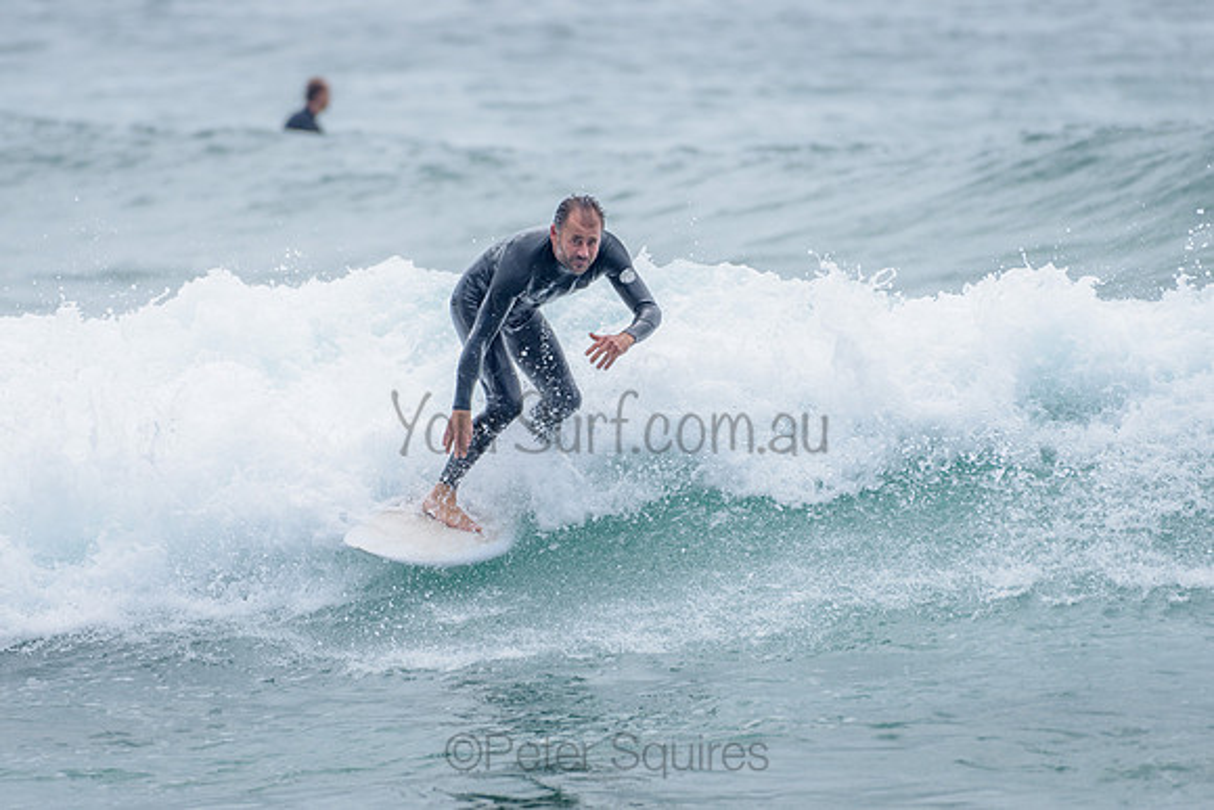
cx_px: 483
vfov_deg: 2.2
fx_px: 20679
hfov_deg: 3.4
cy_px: 480
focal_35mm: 613
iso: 220
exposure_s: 1/2000
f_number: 5.6
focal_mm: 500
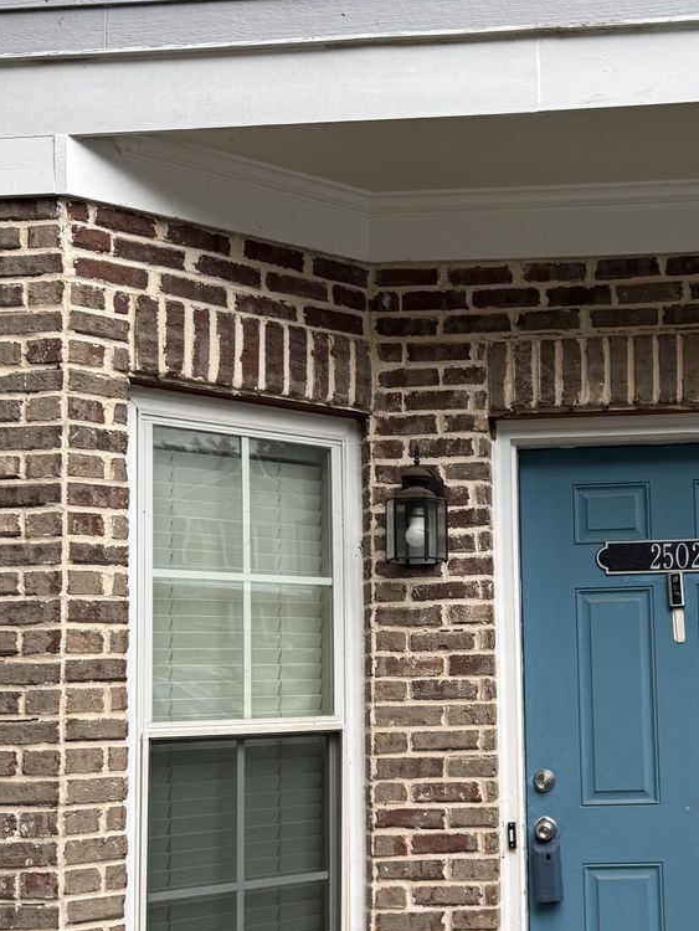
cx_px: 573
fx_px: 1292
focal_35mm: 48
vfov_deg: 39.4
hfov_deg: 29.5
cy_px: 576
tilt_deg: +4.4
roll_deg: -0.2
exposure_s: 1/351
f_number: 1.78
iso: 80
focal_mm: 6.76
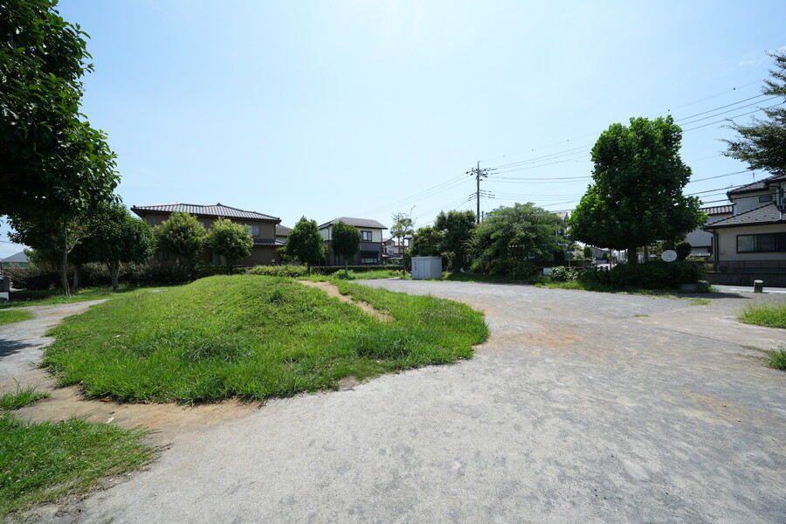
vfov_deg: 90.0
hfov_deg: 112.6
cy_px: 262
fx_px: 262
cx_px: 393
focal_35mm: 12
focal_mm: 12
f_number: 13
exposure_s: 1/100
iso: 100
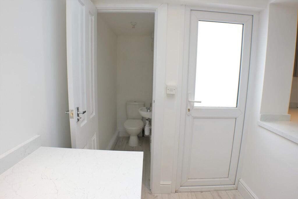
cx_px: 149
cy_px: 100
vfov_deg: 53.1
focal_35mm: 24
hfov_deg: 73.7
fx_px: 199
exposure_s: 1/120
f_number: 5.6
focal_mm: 16
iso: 800
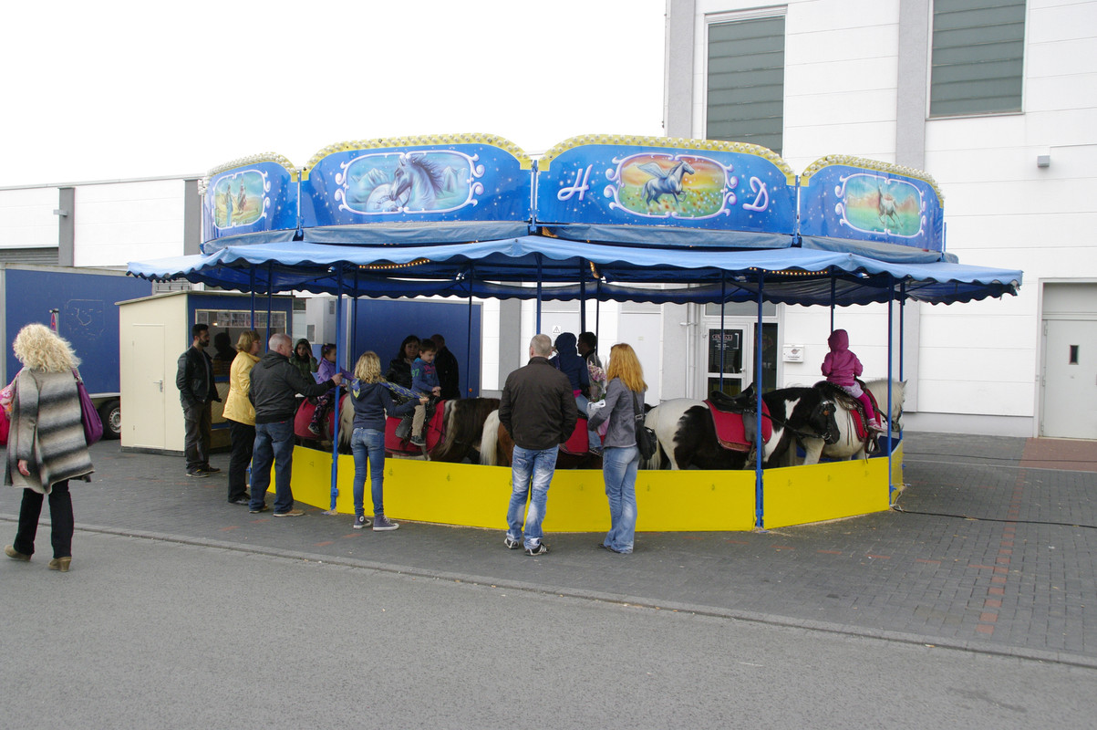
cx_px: 548
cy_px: 365
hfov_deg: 53.2
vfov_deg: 36.8
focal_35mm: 36
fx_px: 1096
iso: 800
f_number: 8
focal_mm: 24
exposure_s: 1/350
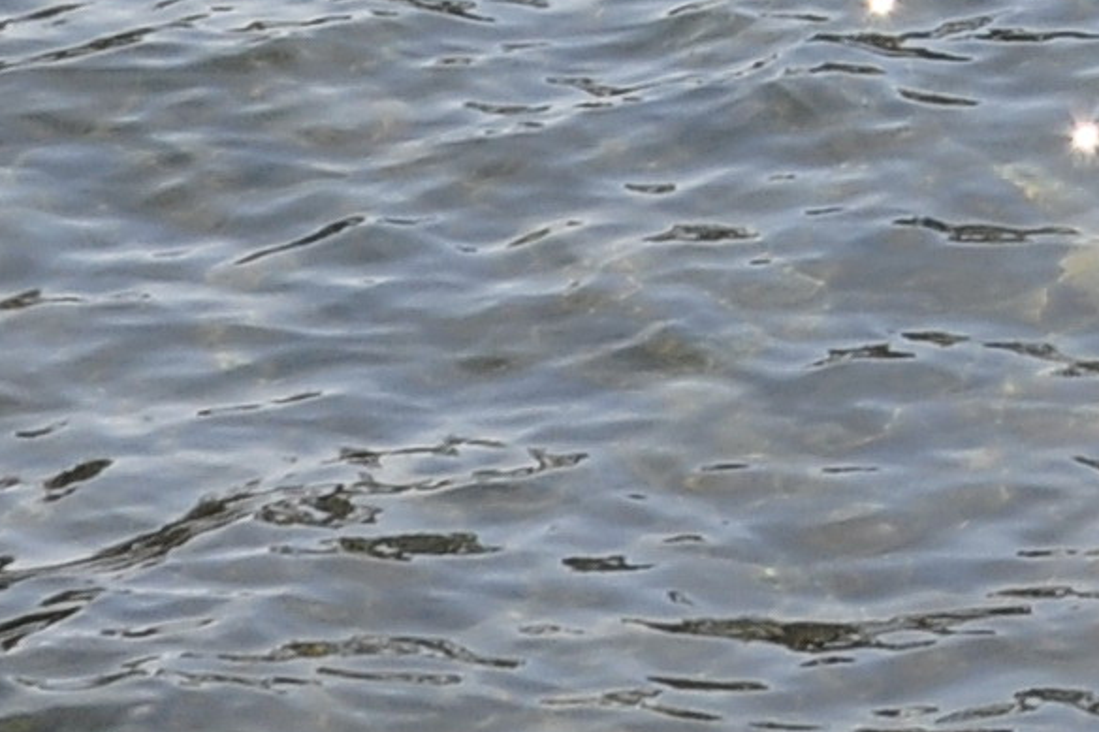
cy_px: -1729
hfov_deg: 8.4
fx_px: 7385
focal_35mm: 242
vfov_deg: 5.3
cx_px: 1536
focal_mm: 22
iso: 200
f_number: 11
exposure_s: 1/320
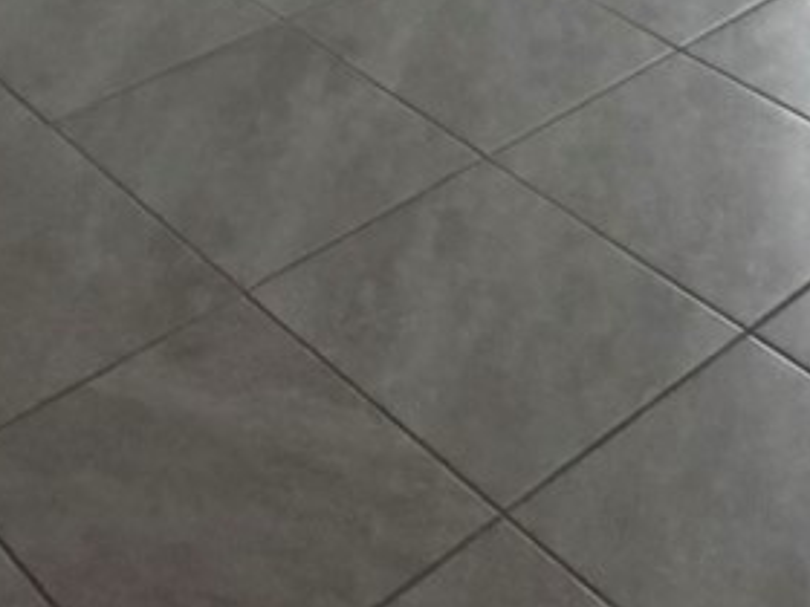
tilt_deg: -4.7
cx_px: 284
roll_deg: -0.1
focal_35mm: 80
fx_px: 1872
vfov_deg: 13.8
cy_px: -801
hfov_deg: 24.3
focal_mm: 2.22
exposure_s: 1/120
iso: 200
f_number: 2.2
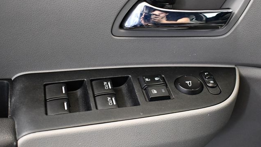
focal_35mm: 53
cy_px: 84
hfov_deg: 39.2
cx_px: 131
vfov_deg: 22.6
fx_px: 367
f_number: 4
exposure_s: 1/100
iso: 3200
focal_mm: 25
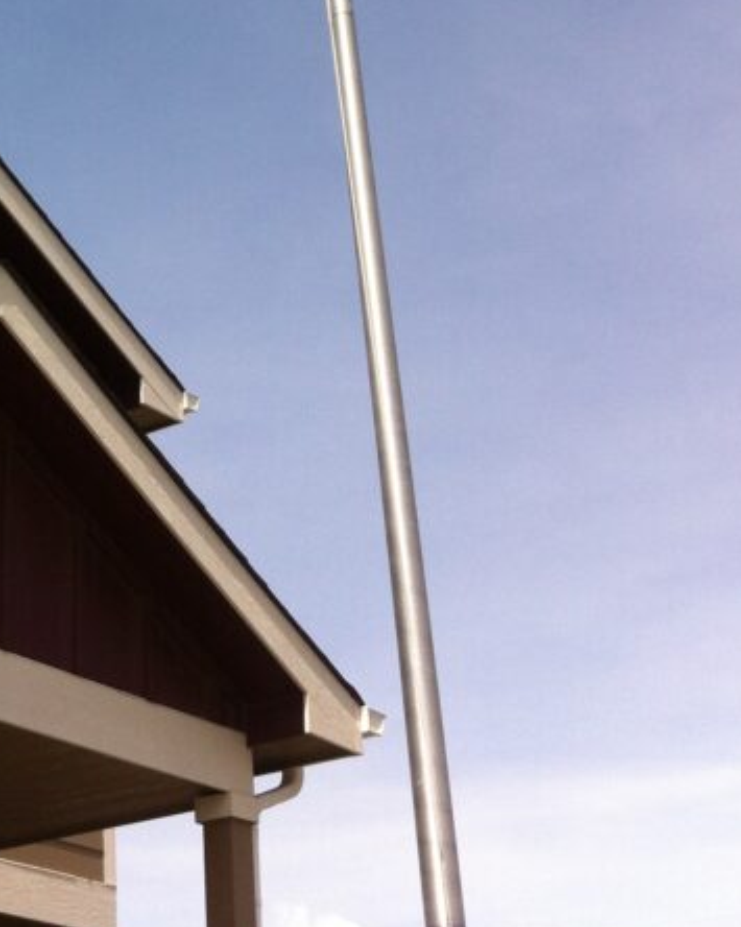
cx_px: 67
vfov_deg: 22.7
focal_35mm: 79
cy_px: -111
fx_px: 2166
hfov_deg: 19.1
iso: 80
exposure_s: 1/1508
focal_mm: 3.85
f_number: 2.8
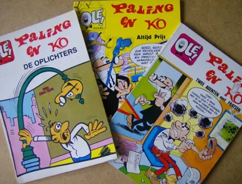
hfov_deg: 51.1
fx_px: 253
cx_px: 121
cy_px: 92
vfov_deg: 40.0
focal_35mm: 36
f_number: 2.8
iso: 200
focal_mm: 6
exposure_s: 1/45.7
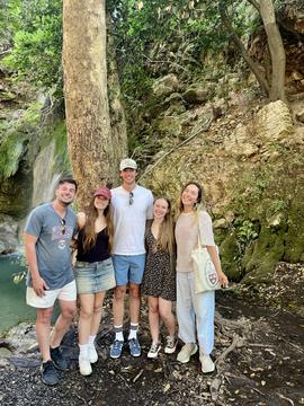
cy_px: 203
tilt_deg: -1.8
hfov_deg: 53.1
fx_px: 304
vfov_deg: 67.3
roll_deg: -0.5
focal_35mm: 26
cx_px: 152
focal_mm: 5.1
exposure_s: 1/68
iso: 125
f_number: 1.6
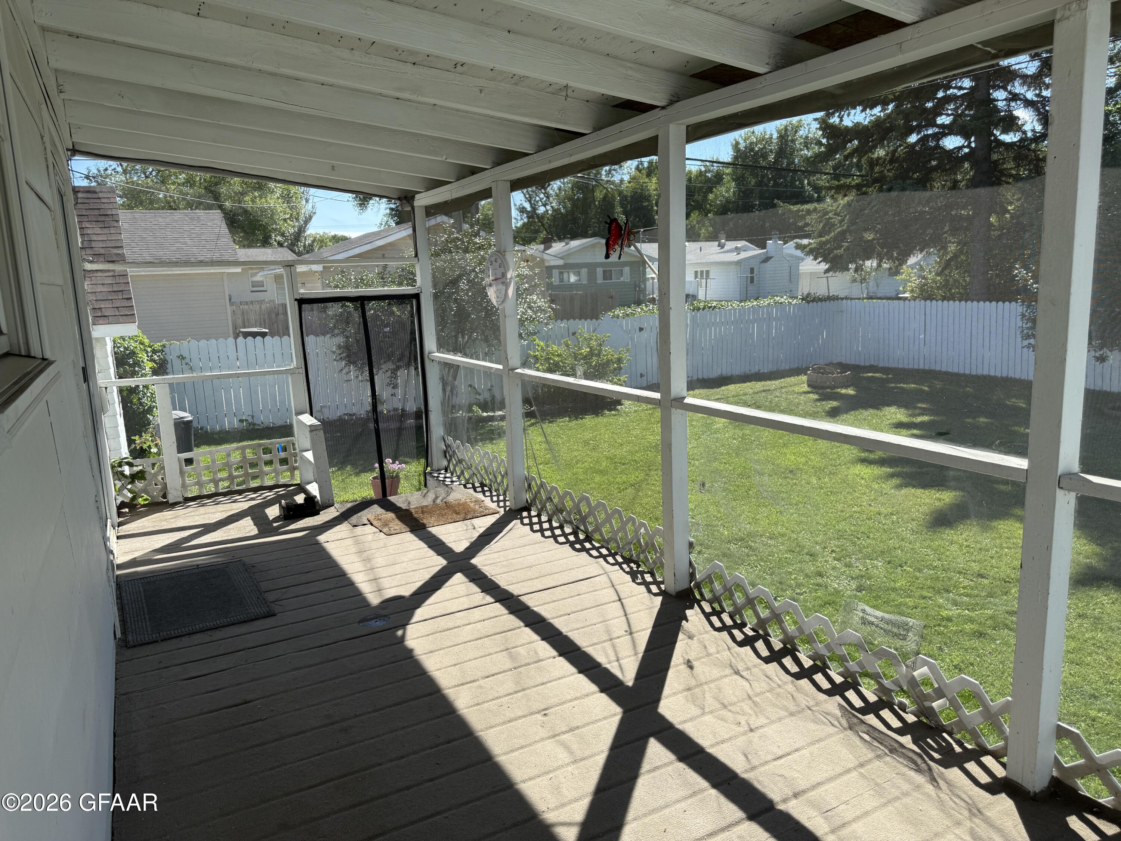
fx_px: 777
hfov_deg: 71.6
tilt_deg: -9.4
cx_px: 560
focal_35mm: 24
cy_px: 420
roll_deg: +1.9
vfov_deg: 56.8
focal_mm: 6.76
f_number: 1.78
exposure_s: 1/1812
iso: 80
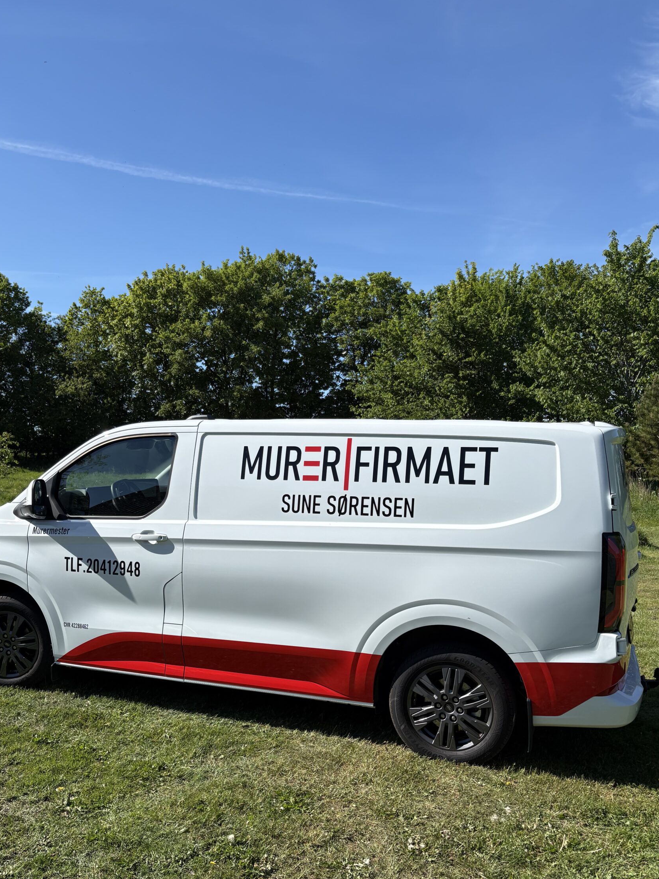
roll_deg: -1.0
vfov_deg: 59.7
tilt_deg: -3.3
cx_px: 293
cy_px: 498
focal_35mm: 30
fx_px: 762
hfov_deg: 46.7
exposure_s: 1/3831
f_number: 1.6
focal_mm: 5.96
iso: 50
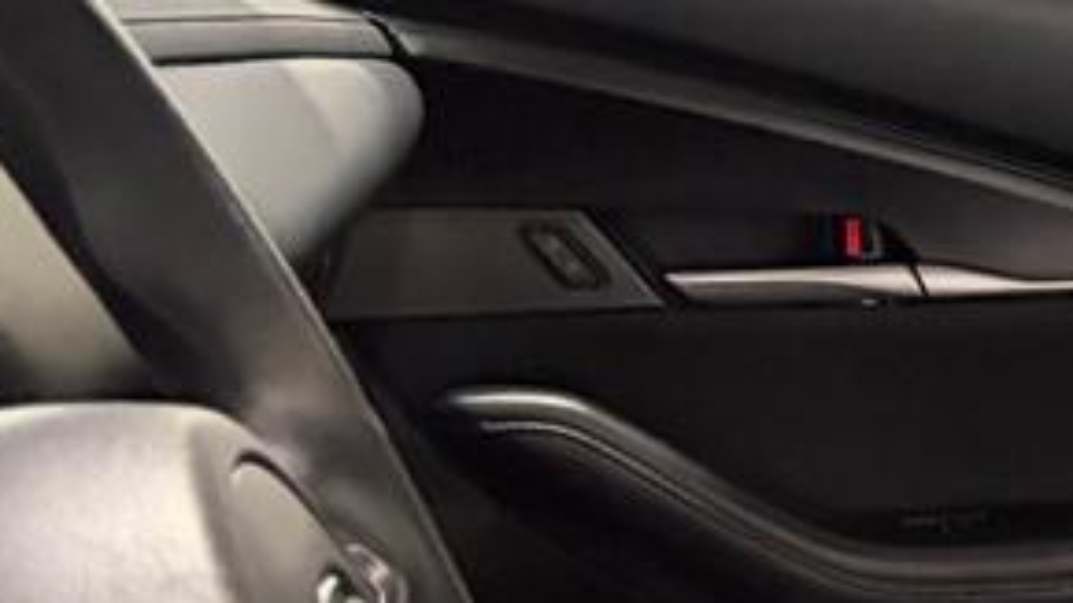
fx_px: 3556
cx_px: 2046
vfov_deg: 9.7
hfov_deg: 14.6
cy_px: 414
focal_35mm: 125
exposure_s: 1/60
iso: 400
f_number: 1.6
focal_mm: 5.96
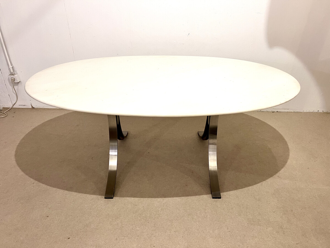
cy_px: 124
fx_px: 248
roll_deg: +0.5
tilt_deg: -31.6
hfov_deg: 67.3
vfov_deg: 53.1
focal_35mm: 26
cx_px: 165
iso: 160
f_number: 1.5
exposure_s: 1/50
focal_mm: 5.7
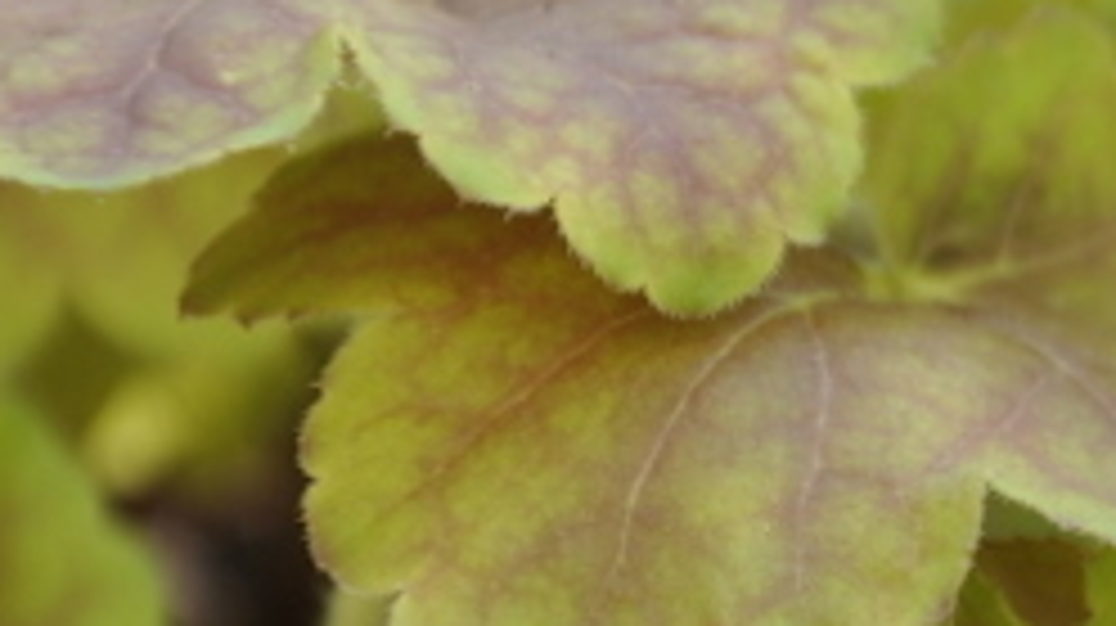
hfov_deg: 4.0
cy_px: 257
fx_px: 15750
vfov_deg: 2.3
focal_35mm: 533
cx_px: 1616
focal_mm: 105
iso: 200
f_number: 6.3
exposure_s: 1/160
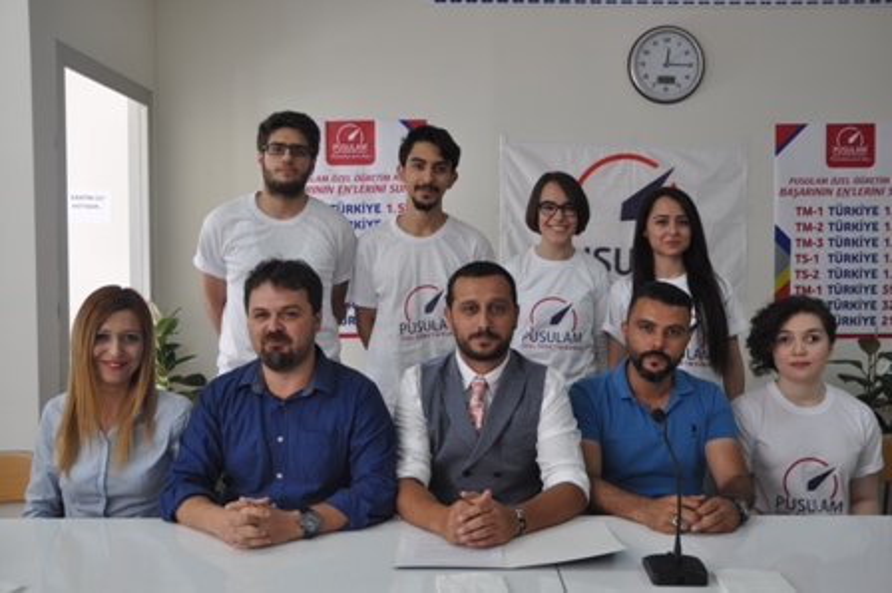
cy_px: 296
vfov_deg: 35.4
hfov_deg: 51.3
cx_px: 446
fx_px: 928
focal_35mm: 38
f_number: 4
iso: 450
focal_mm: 25
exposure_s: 1/60
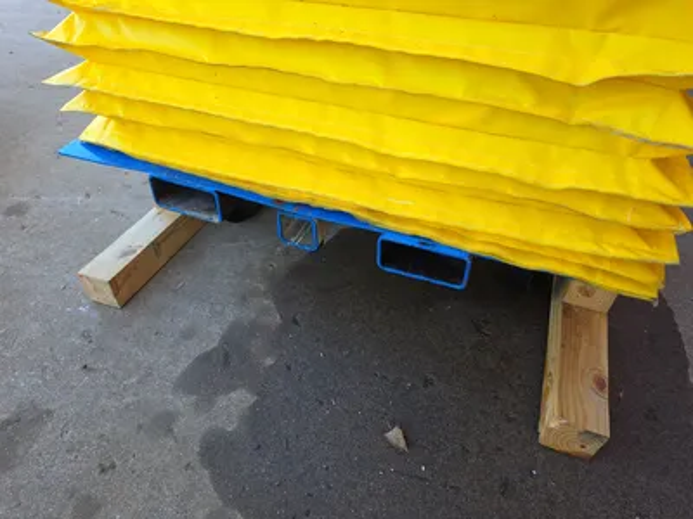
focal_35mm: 23
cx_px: 346
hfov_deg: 73.9
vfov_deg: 58.9
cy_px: 260
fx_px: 460
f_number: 1.4
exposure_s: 1/180
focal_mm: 6.5
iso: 32
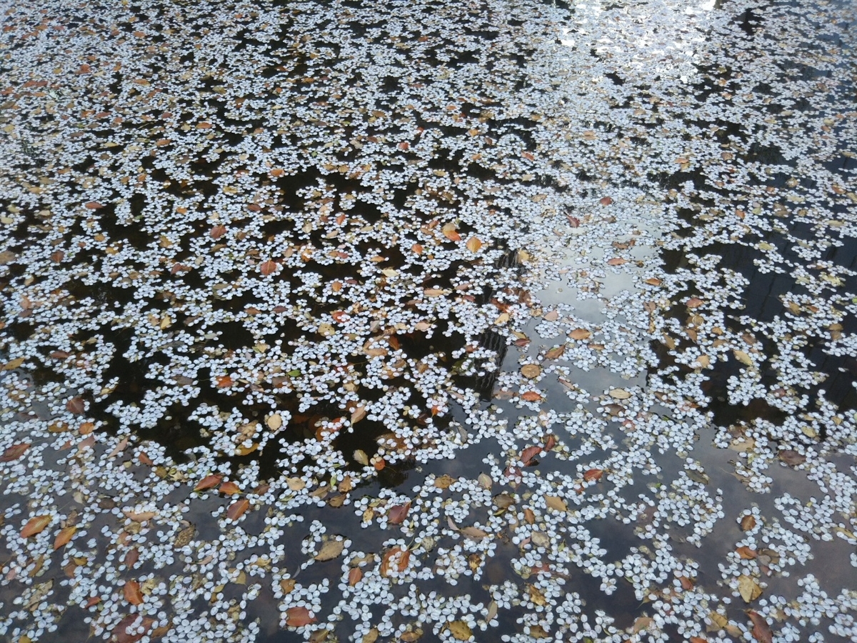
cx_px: 428
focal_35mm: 30
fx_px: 743
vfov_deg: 46.8
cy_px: 322
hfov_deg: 60.0
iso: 32
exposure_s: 1/120
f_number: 2.2
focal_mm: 4
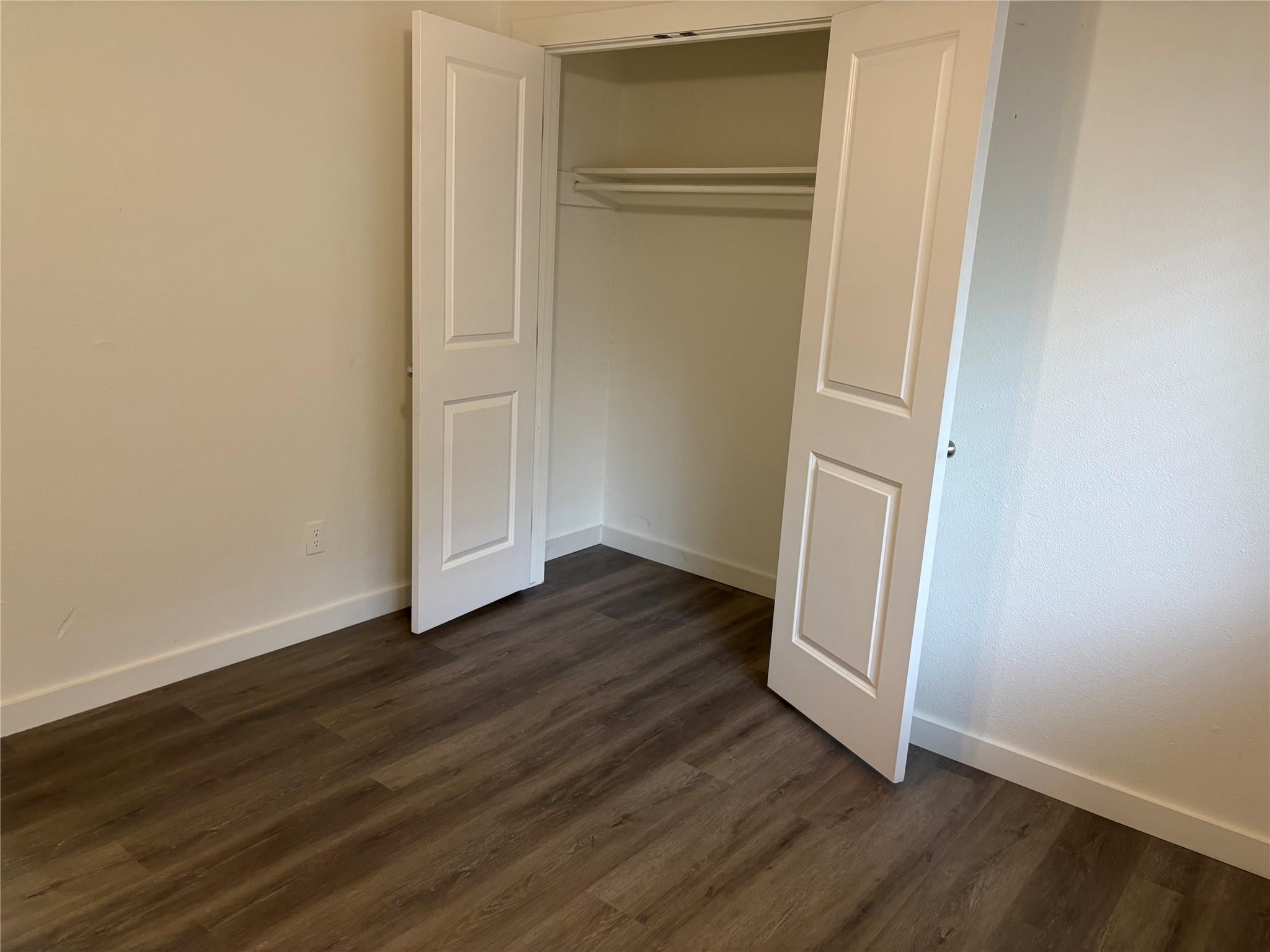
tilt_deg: -13.4
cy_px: 476
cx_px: 635
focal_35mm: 26
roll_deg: -2.4
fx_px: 954
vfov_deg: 53.1
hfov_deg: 67.3
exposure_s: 1/60
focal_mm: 5.96
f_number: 1.6
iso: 125
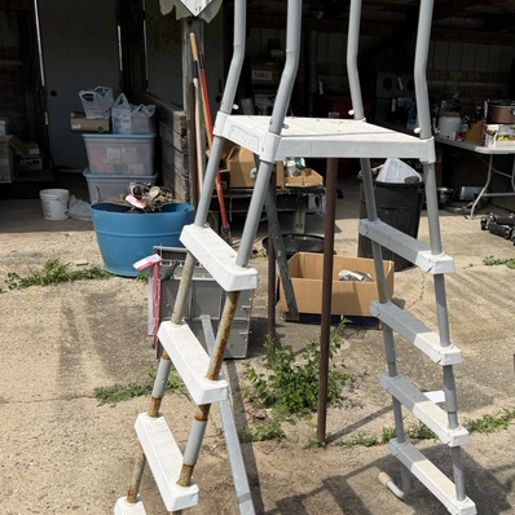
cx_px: 355
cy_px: 309
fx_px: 673
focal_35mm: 40
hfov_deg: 41.2
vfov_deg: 41.7
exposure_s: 1/4975
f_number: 1.78
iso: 80
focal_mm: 6.76
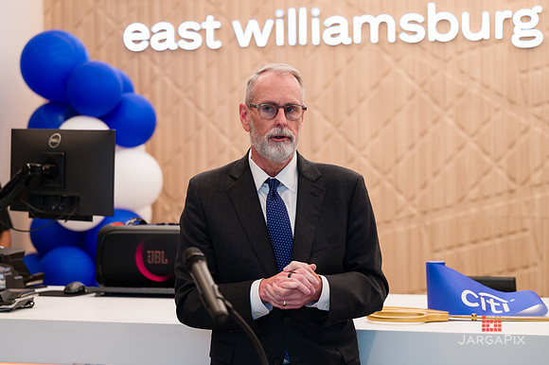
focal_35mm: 96
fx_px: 1456
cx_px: 275
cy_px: 173
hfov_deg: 21.4
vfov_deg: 14.3
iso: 400
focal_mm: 88
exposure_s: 1/200
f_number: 3.2
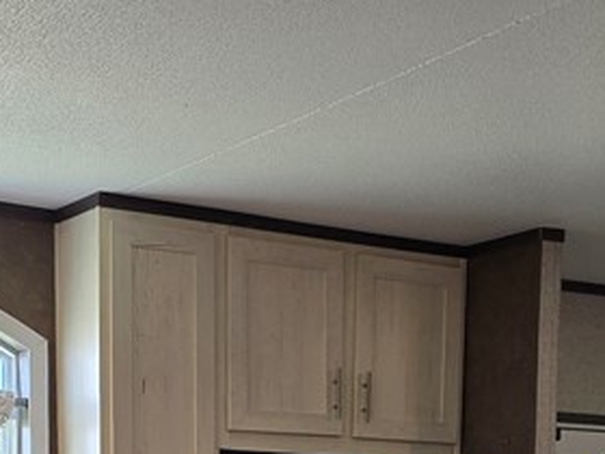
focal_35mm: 84
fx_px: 1468
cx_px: 300
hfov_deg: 23.3
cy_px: 687
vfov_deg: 16.0
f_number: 1.7
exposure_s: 1/120
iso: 80
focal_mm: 6.3
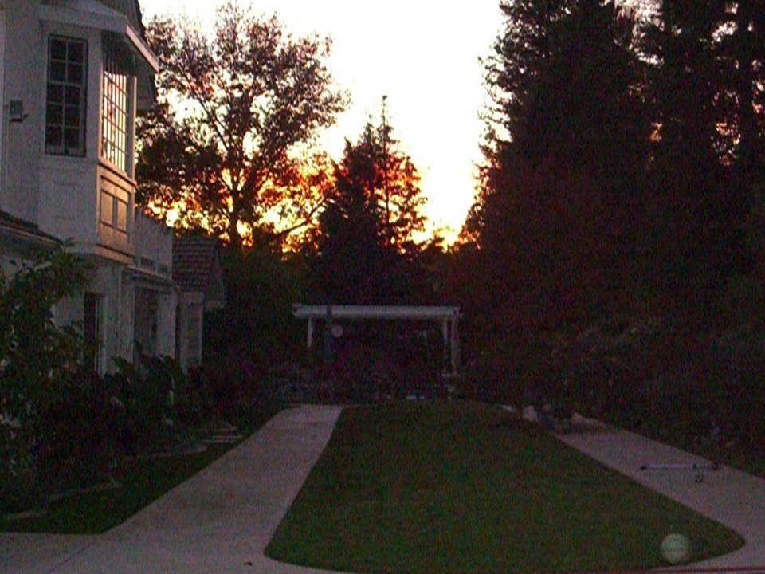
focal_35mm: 68
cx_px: 382
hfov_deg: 28.6
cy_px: 287
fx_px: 1503
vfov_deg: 21.6
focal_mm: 14.2
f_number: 4
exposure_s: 1/60
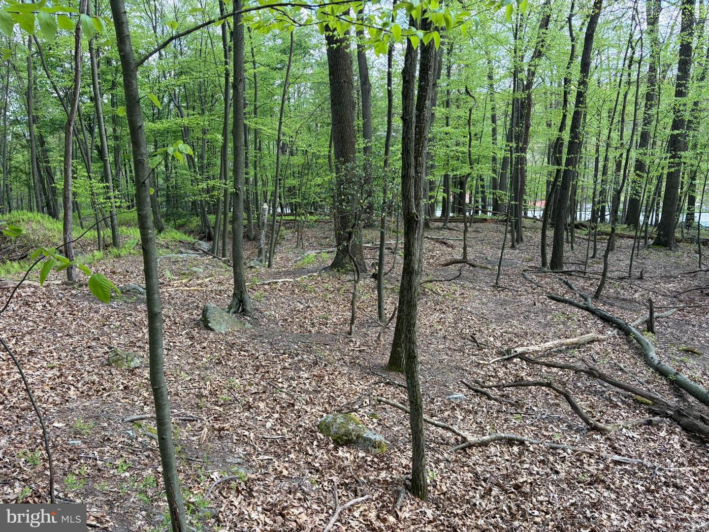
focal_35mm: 26
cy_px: 266
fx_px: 533
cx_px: 354
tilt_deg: -13.6
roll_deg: +0.9
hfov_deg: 67.3
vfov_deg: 53.1
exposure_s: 1/184
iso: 50
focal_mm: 5.96
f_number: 1.6
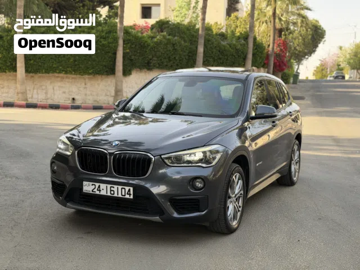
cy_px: 135
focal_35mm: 48
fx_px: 499
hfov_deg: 39.7
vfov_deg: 30.3
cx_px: 180
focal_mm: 6.76
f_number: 1.78
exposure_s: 1/472
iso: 80
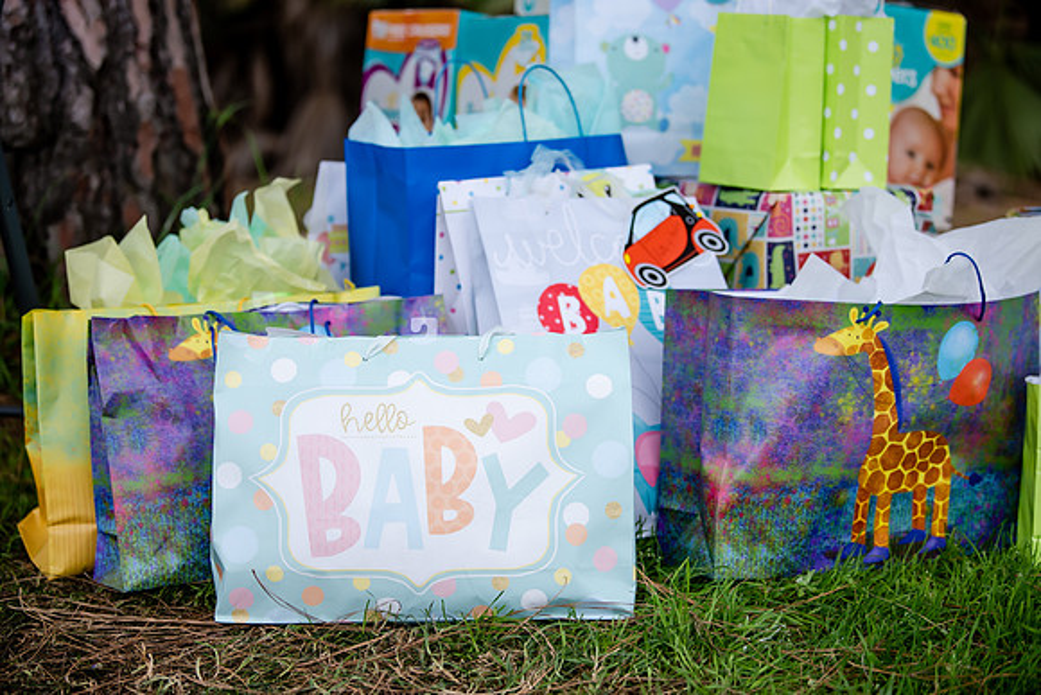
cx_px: 520
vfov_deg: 19.2
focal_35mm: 71
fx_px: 2057
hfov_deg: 28.4
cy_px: 348
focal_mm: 70
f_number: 2.8
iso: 200
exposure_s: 1/1250
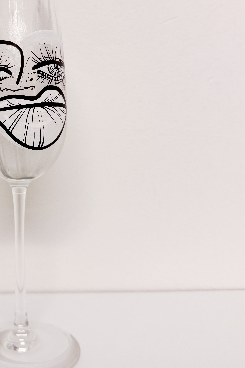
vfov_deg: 41.3
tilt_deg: -4.4
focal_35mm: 47
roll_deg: +0.6
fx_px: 480
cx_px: 4
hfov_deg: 27.1
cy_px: 117
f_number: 1.78
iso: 160
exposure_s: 1/100
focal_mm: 6.76
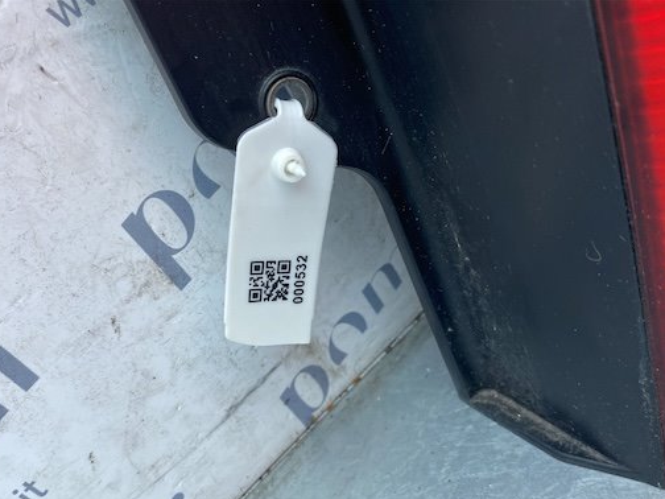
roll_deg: +25.3
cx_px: 322
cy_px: 316
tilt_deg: -33.0
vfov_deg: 42.6
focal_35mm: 33
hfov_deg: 55.3
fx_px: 634
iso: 32
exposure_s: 1/426
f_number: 1.8
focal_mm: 4.25
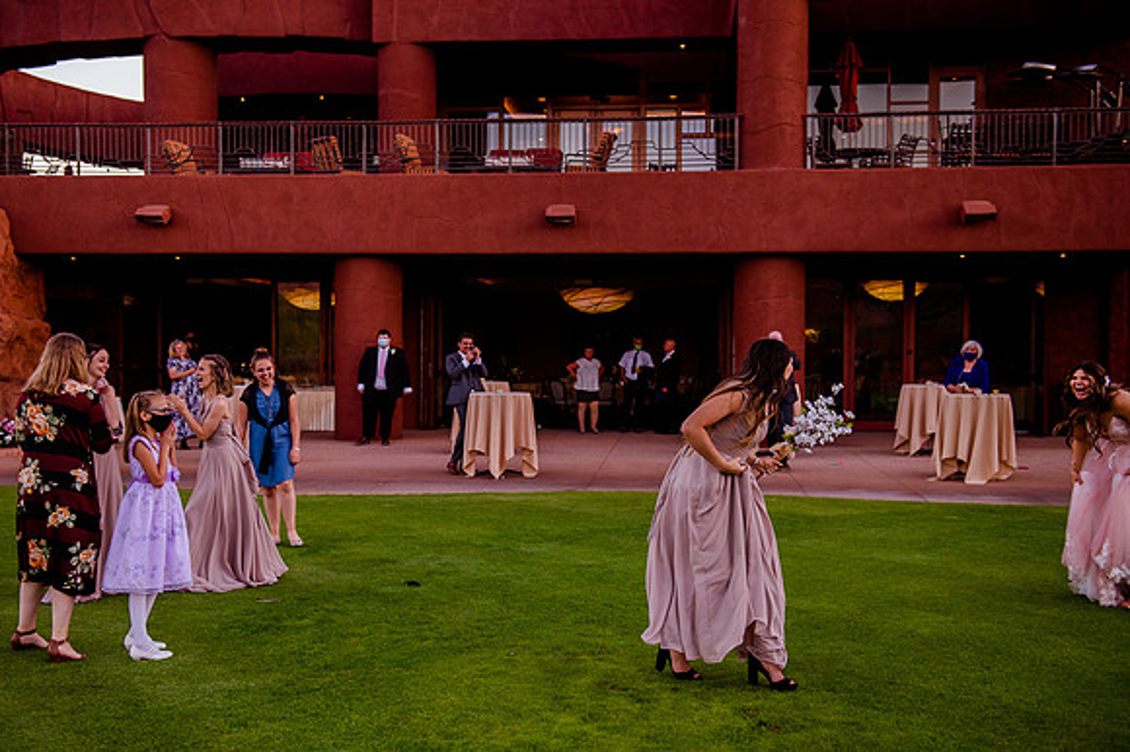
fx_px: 1352
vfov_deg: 31.1
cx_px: 533
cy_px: 365
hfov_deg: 45.3
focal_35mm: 43
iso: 640
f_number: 3.2
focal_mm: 40
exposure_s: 1/320
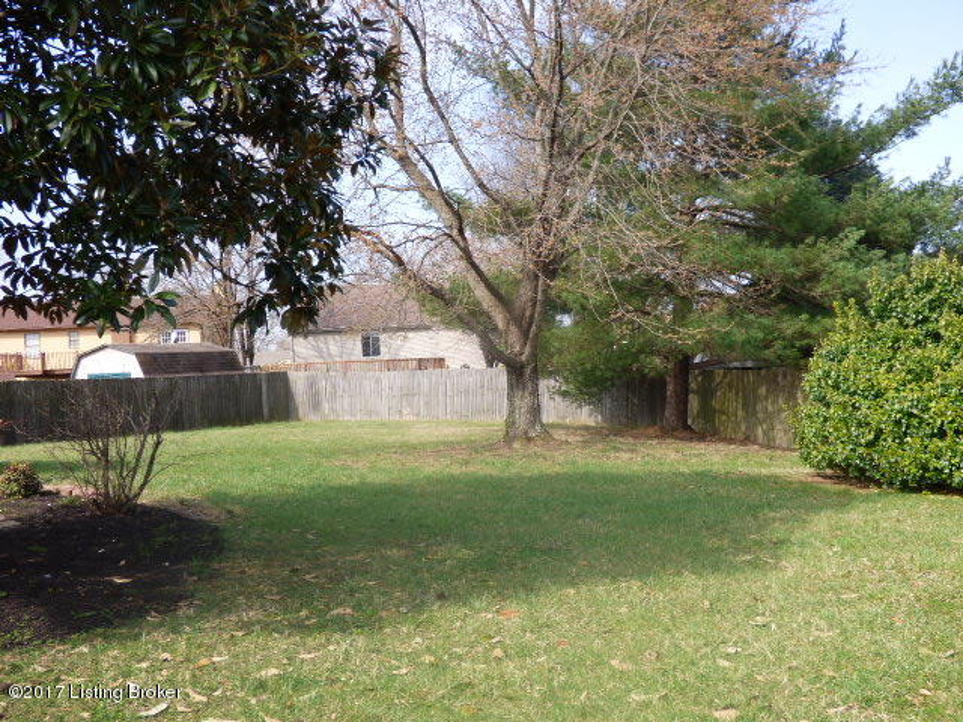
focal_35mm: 41
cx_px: 482
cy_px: 361
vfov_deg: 35.1
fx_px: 1141
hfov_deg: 45.8
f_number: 3.6
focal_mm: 7.07
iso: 100
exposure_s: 1/320
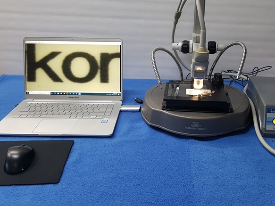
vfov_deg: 42.7
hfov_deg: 54.9
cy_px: 83
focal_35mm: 33
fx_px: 262
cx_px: 166
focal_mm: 4.2
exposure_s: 1/60
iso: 125
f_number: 1.7
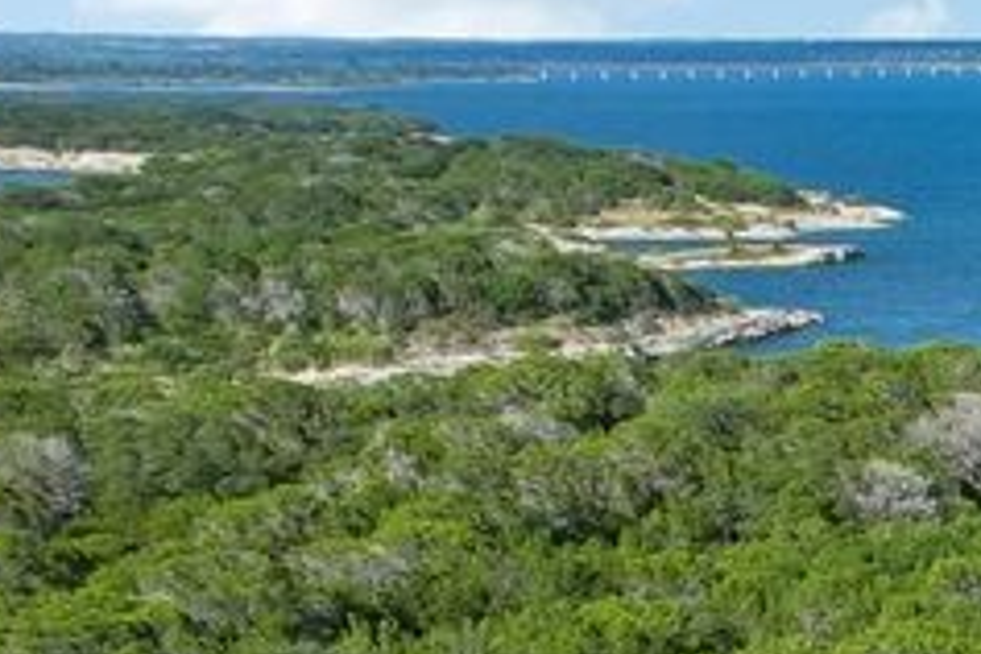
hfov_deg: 15.9
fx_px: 2589
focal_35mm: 95
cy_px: 900
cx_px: 2057
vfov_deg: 13.7
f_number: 2.8
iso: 110
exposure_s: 1/2000
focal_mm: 8.4
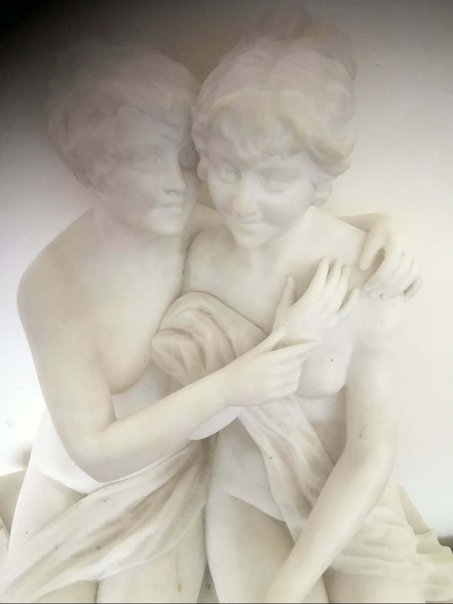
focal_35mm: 31
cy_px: 302
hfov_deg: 45.4
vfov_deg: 58.4
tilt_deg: -33.2
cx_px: 226
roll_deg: +0.5
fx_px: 541
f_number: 2.4
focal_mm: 3.3
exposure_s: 1/33
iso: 100
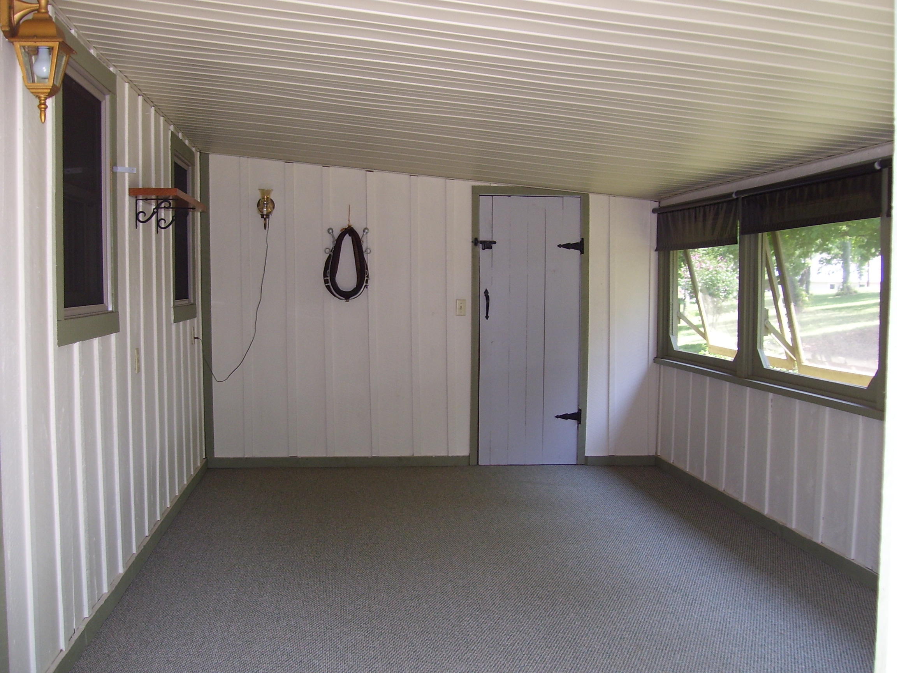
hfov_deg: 51.4
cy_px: 336
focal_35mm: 36
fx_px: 933
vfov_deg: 39.7
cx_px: 448
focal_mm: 6
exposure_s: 1/60
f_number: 2.7
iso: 80
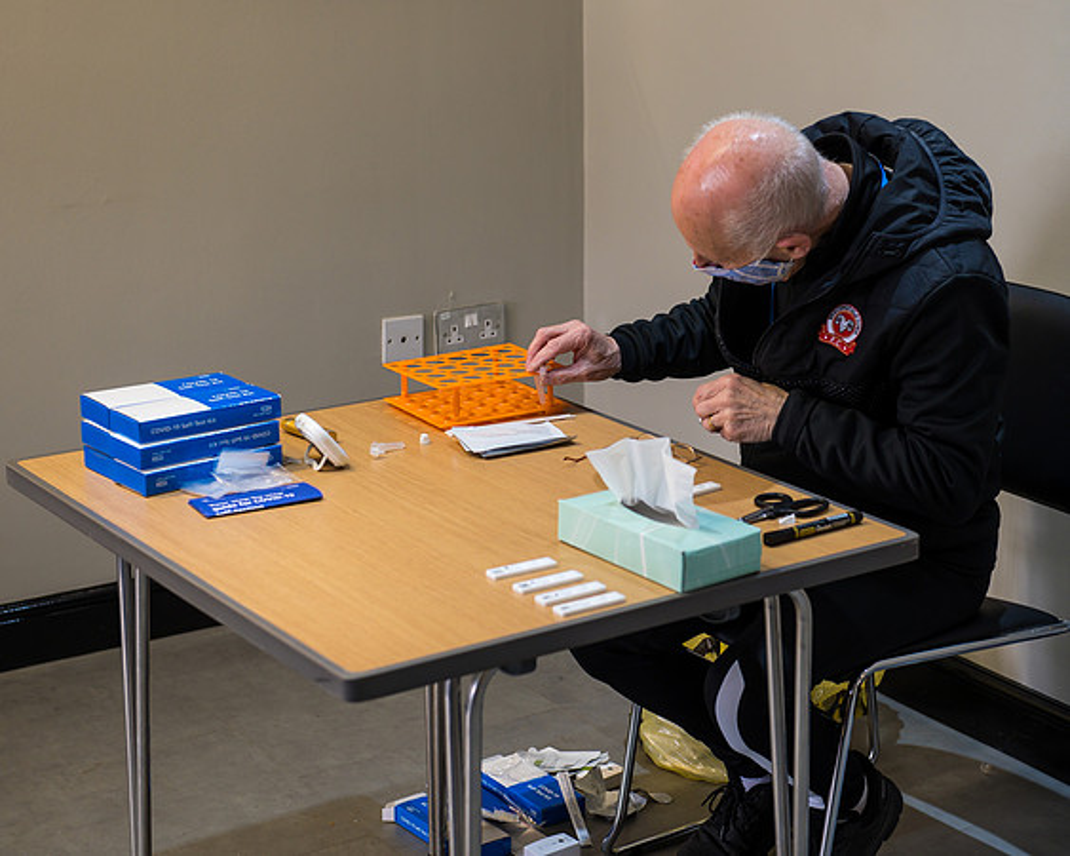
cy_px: 385
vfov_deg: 20.5
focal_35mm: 75
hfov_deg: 25.4
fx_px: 2365
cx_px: 641
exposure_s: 1/40
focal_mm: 60
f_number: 4
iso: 400
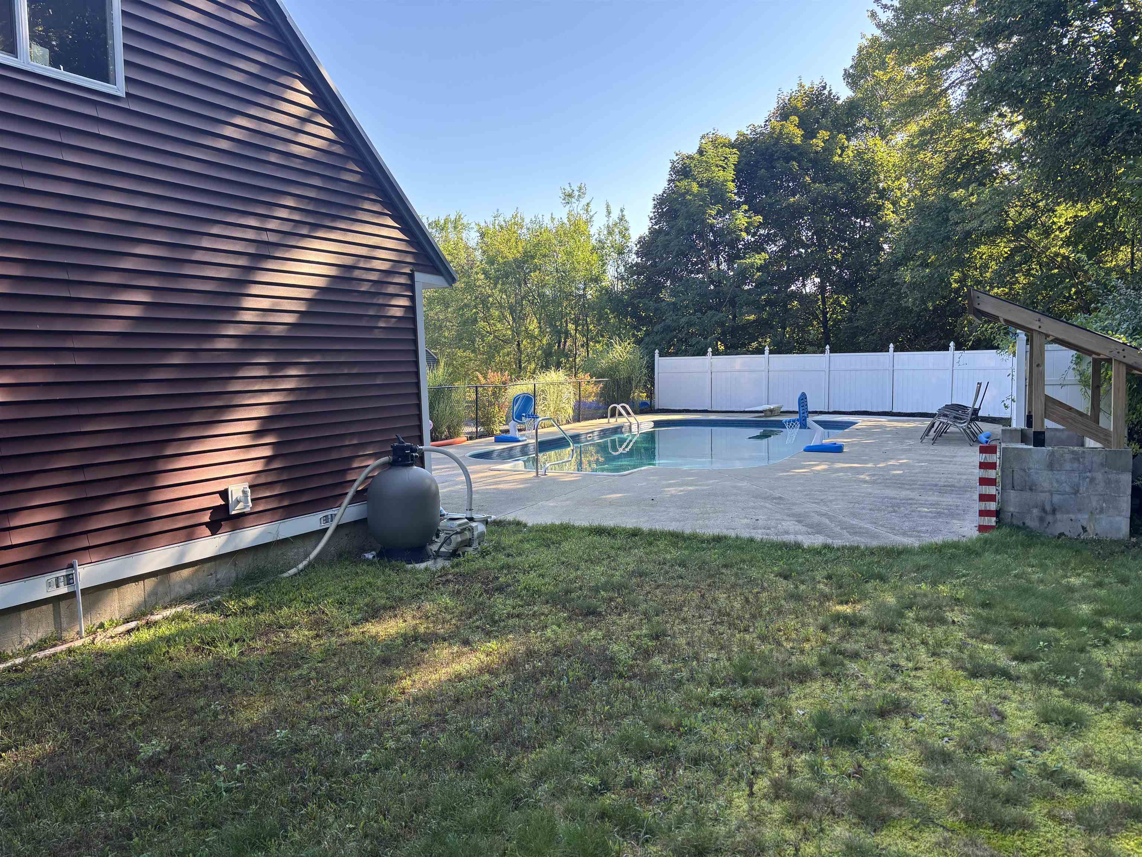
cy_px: 428
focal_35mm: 26
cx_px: 571
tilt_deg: -4.1
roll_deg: +1.8
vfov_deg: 53.1
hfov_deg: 67.3
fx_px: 858
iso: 50
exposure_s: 1/399
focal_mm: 5.96
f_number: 1.6
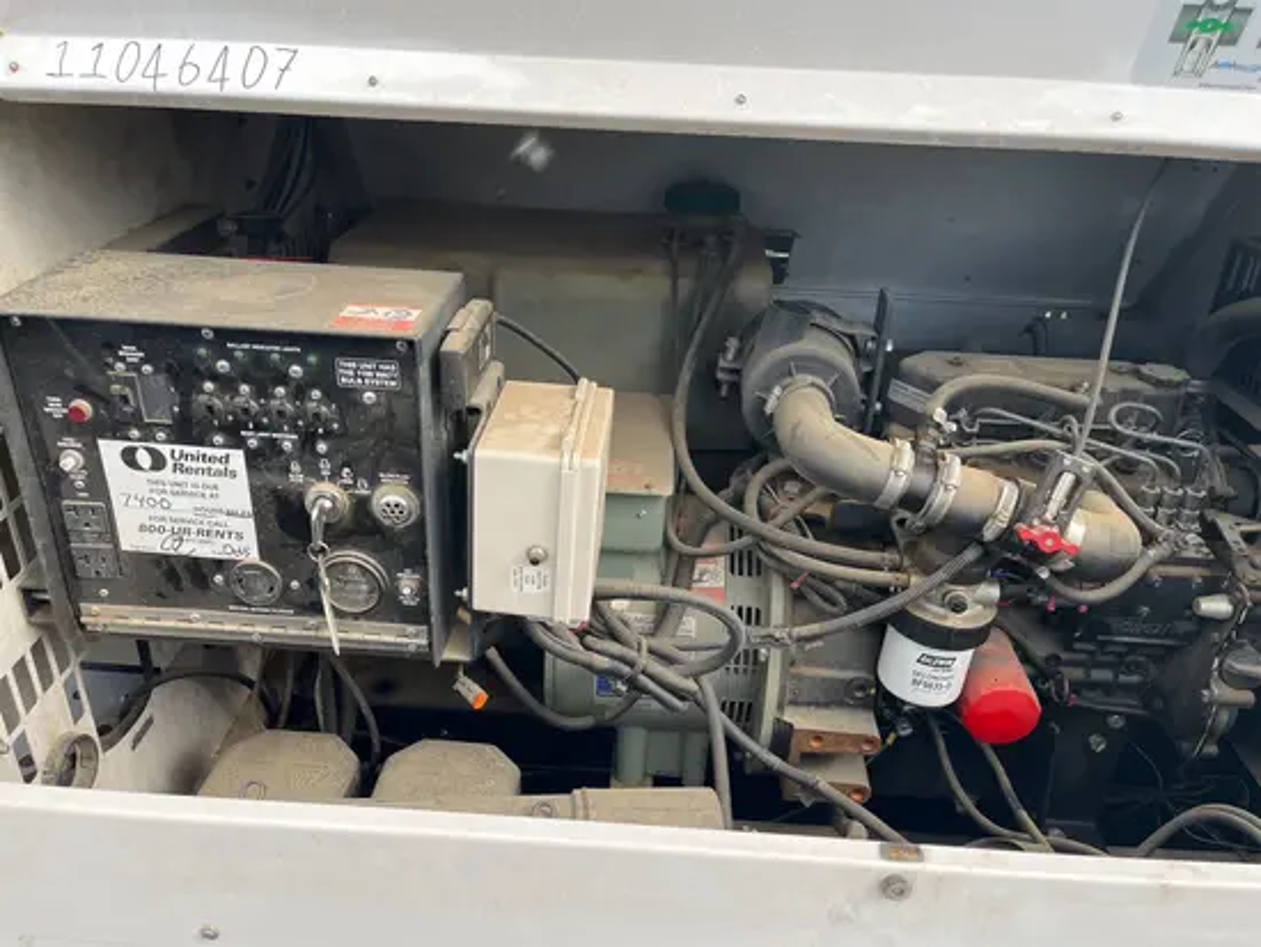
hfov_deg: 67.3
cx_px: 630
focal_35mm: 26
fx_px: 948
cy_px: 474
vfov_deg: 53.1
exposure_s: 1/497
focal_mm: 5.1
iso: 50
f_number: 1.6
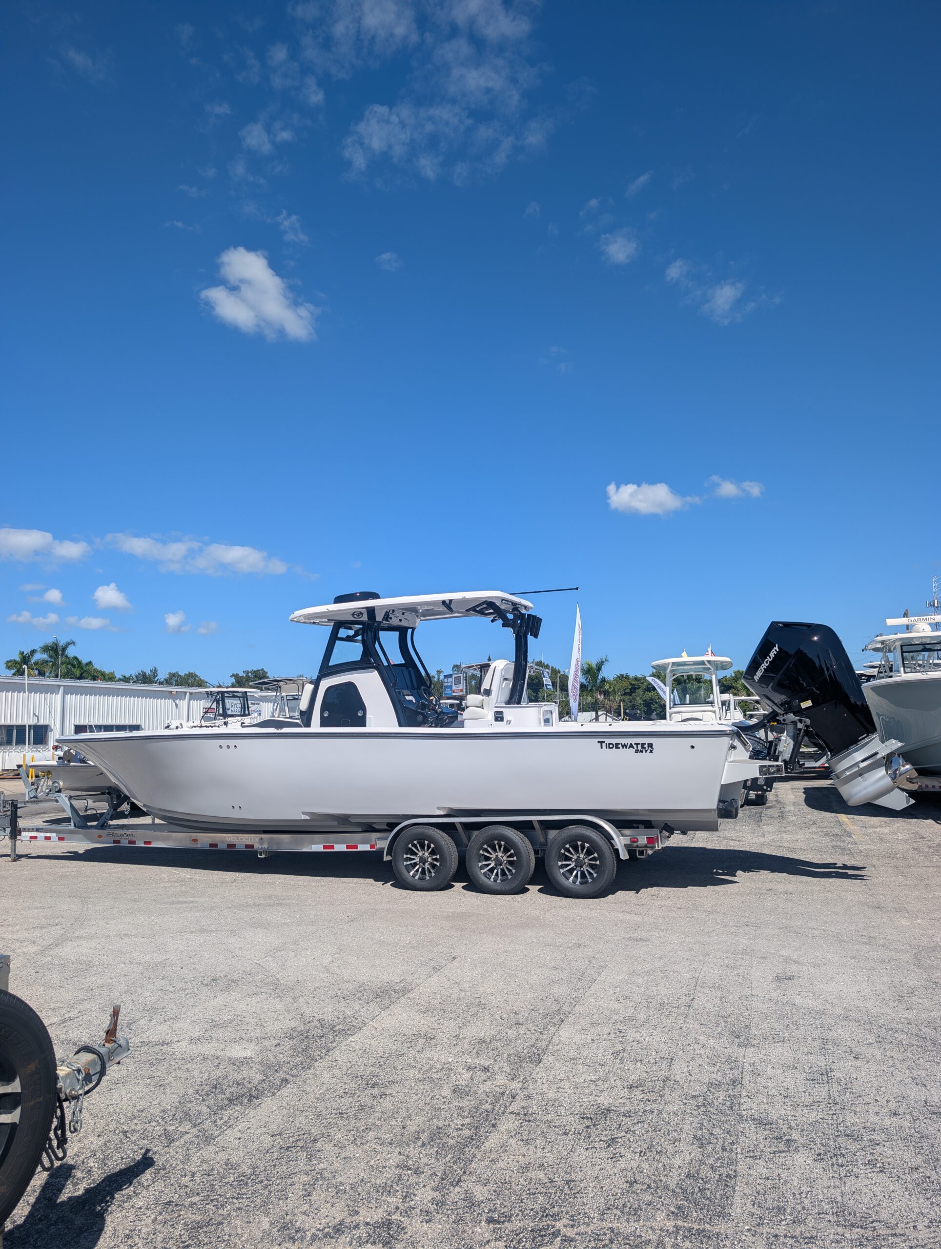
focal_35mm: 24
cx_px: 470
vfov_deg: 71.5
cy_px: 624
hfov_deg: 56.9
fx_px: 868
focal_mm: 6.9
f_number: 1.68
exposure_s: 1/1898
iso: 19
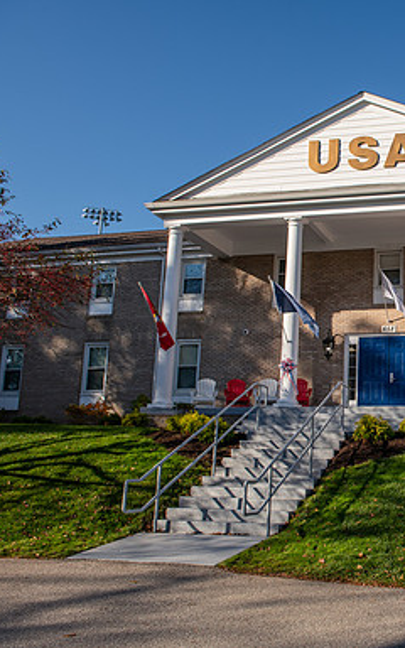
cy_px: 325
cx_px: 424
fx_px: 653
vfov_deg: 52.7
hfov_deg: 31.3
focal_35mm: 37
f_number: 5.6
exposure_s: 1/500
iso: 100
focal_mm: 24
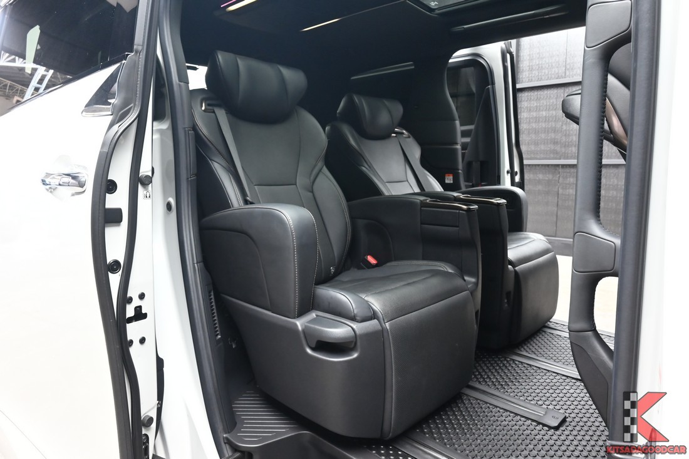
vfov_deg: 53.1
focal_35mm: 24
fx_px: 459
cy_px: 230
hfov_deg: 73.8
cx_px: 344
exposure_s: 1/60
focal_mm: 16
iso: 1600
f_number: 6.7
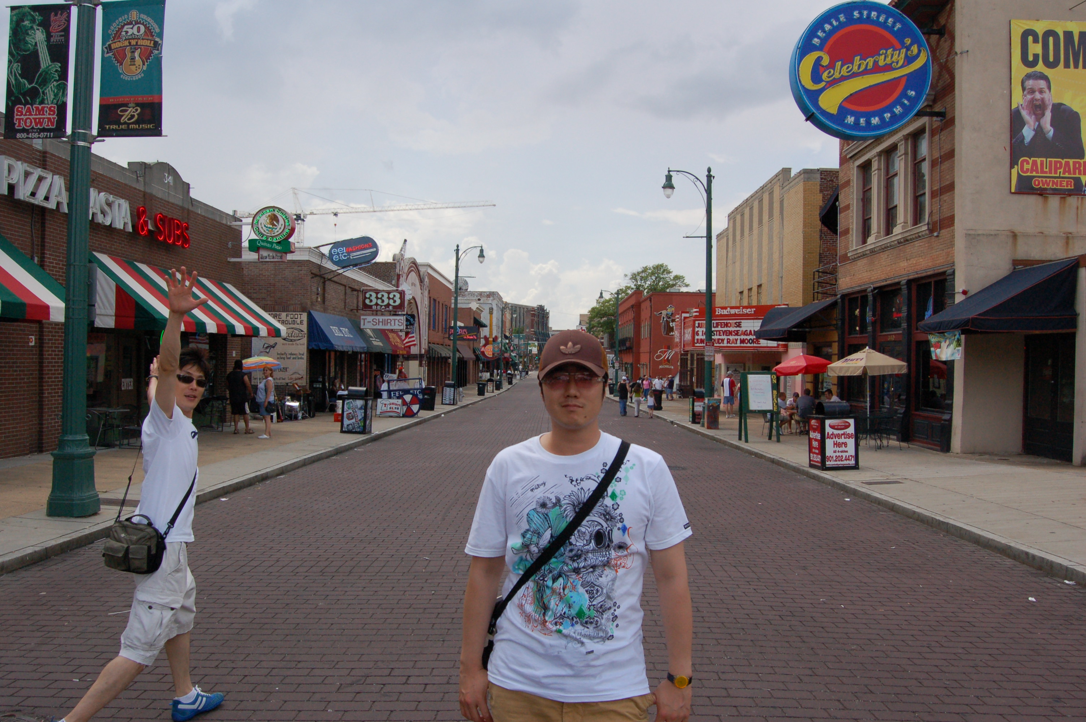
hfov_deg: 67.4
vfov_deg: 47.8
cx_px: 543
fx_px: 814
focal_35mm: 27
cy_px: 361
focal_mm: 18
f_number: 11
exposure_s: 1/500
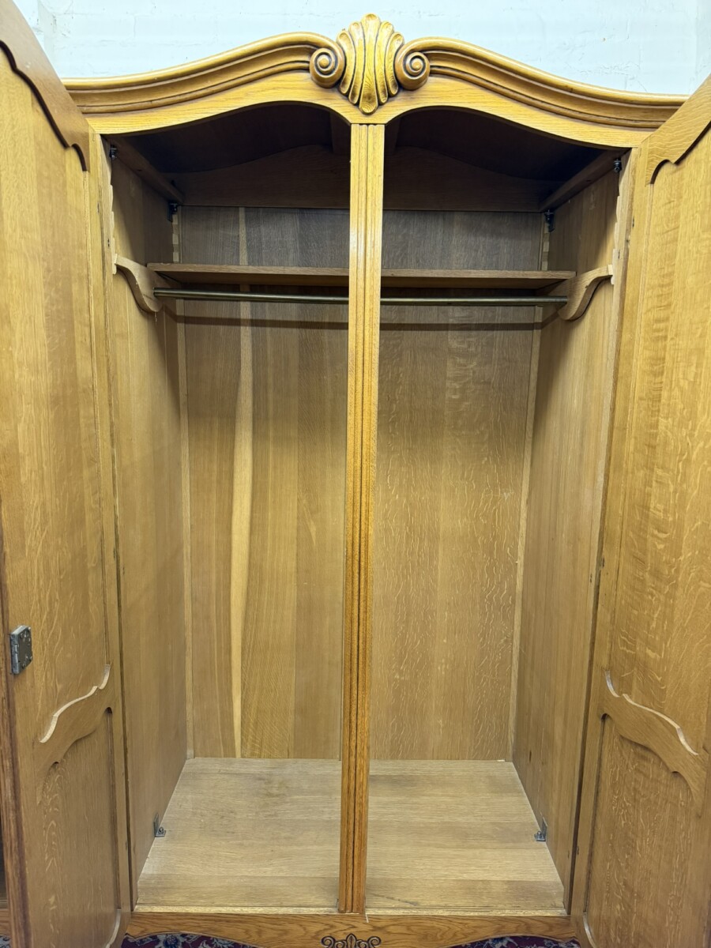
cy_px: 474
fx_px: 657
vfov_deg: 71.6
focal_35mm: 24
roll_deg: -0.1
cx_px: 356
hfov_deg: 56.8
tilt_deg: -8.1
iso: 400
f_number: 1.78
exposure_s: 1/50
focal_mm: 6.76
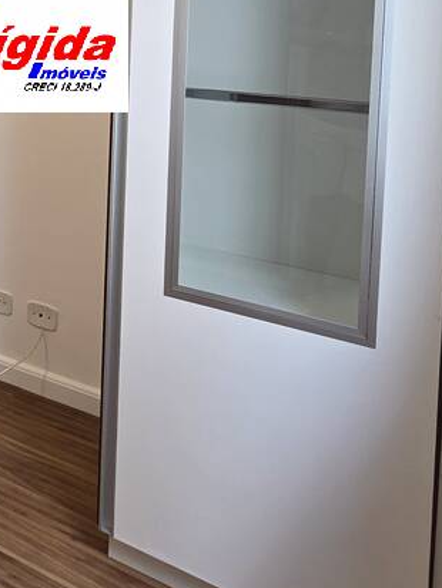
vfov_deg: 47.8
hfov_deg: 37.0
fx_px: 579
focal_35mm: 34
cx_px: -11
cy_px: 47
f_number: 2.2
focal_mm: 2.2
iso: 100
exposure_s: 1/60
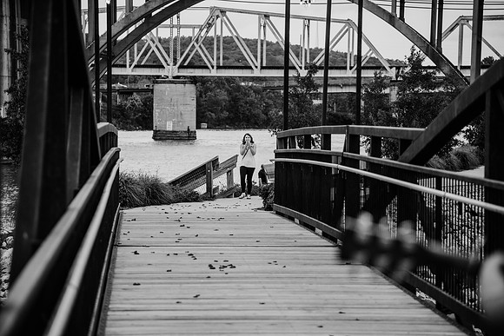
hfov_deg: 17.1
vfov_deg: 11.4
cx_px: 252
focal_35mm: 120
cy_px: 168
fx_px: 1680
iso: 400
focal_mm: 120
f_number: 4
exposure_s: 1/640
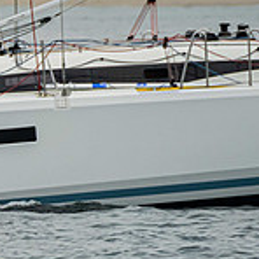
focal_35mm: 1514
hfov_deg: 1.2
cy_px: 117
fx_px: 12816
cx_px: -284
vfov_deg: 1.2
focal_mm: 330
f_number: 8
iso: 640
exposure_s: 1/2000
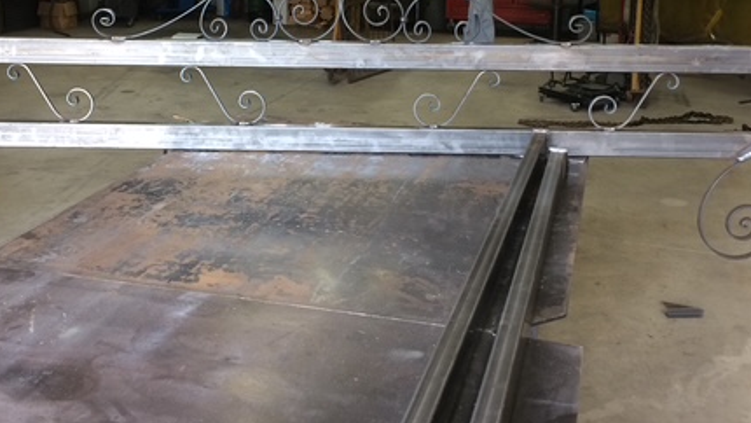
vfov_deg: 24.9
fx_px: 936
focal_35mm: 47
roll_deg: -1.2
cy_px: 66
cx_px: 342
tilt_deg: -10.3
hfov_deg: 43.7
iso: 64
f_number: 2.2
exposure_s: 1/30
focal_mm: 4.15
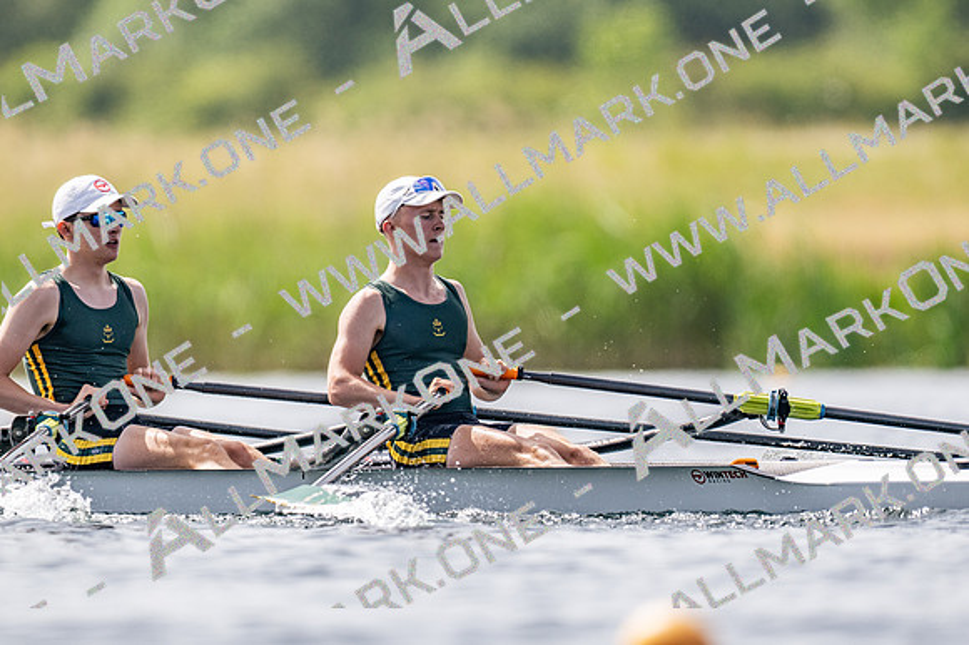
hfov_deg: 2.3
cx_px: 484
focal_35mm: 900
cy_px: 322
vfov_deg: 1.5
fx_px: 24210
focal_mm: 600
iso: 200
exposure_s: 1/2500
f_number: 4
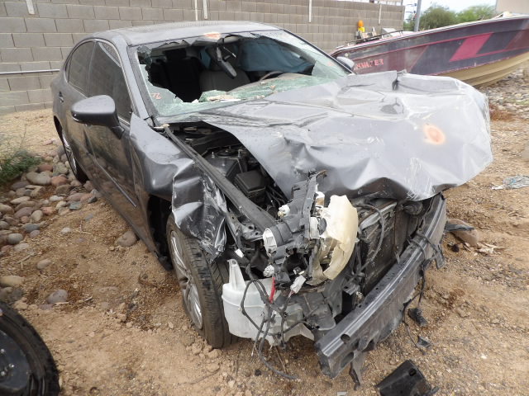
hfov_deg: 71.6
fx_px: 367
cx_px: 264
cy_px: 198
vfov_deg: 56.8
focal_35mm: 24
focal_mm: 4.3
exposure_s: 1/57
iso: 100
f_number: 3.2
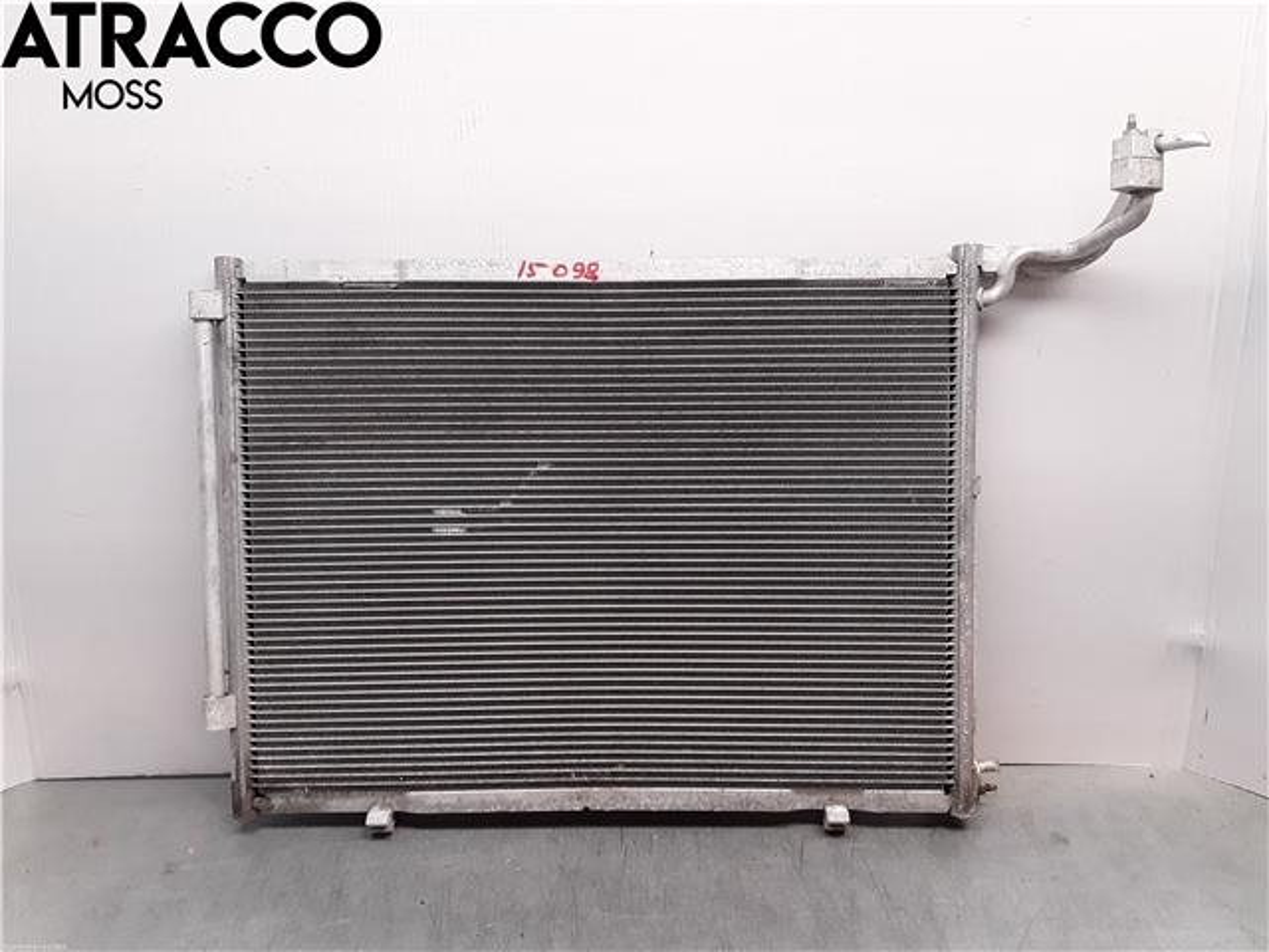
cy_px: 476
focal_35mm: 28
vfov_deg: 49.7
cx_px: 634
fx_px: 1026
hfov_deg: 63.4
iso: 64
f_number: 1.9
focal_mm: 2.91
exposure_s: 1/100
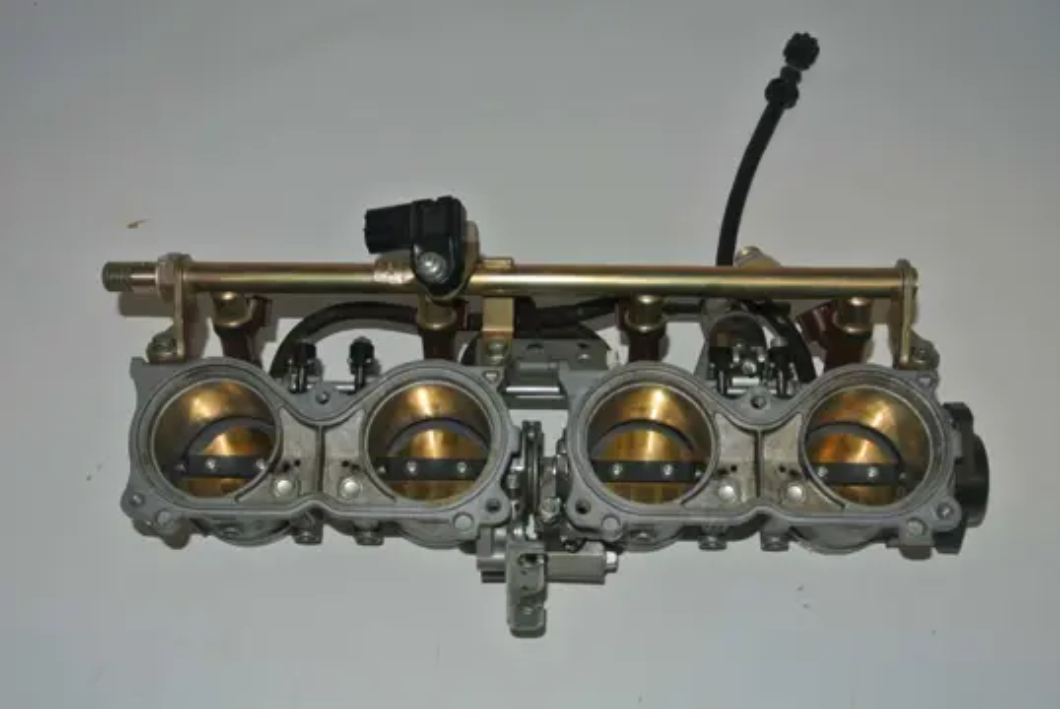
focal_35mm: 44
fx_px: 1297
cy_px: 354
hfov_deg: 44.5
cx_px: 530
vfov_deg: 30.6
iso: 200
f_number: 4.2
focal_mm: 16.3
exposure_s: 1/60
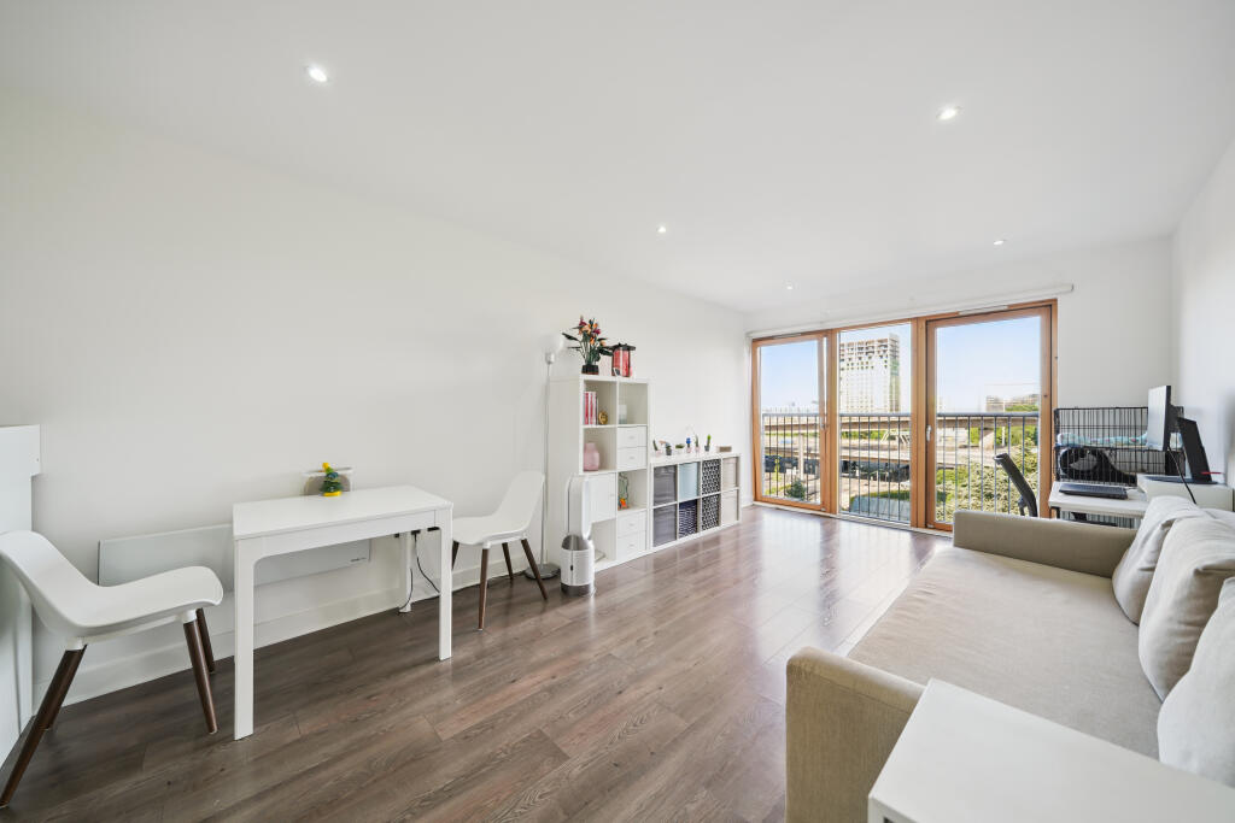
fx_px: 412
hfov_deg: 112.6
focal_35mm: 12
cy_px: 412
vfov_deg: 90.0
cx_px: 618
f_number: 4
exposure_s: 1/50
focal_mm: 12
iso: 100
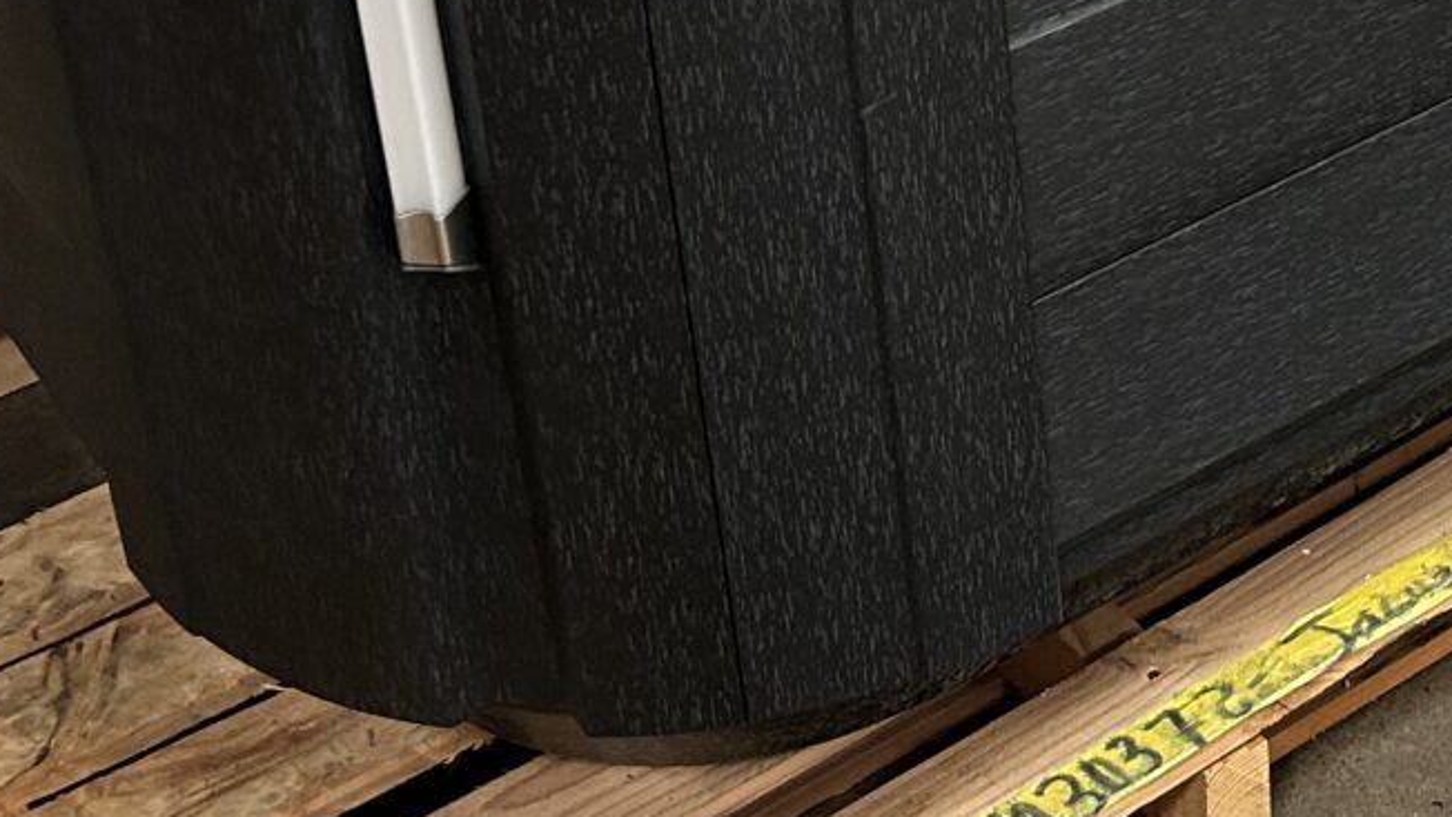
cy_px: -494
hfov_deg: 22.9
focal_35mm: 89
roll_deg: +1.9
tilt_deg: -24.0
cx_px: 1468
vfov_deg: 12.7
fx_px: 3427
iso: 125
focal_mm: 5.7
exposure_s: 1/60
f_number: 1.5
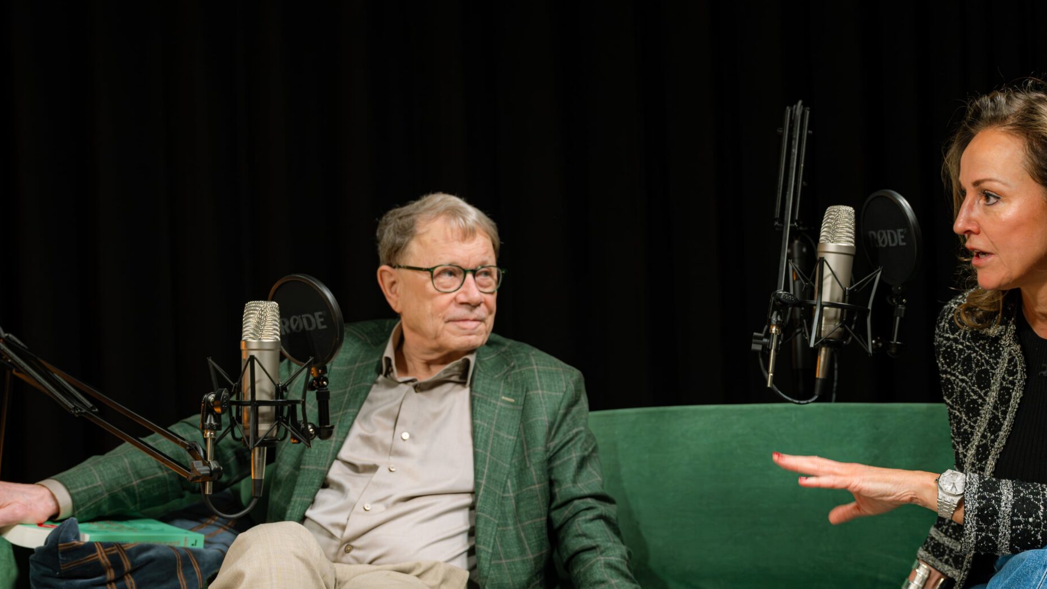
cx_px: 658
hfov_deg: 40.3
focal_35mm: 51
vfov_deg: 23.5
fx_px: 1416
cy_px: 348
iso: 1800
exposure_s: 1/125
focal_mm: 35
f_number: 4
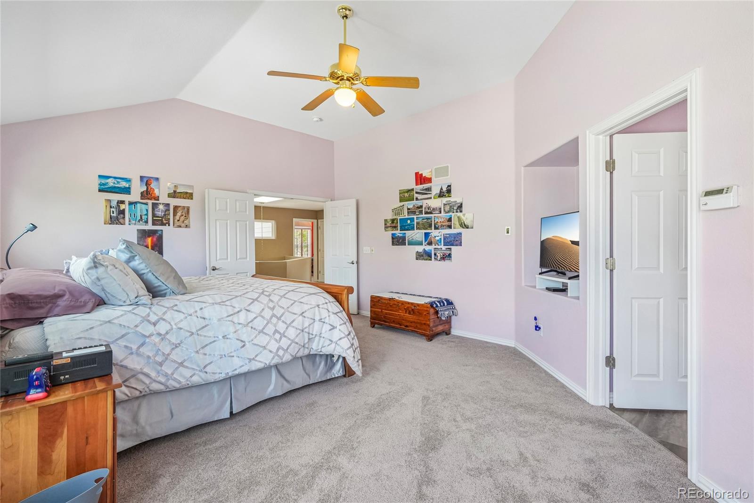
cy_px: 252
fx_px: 314
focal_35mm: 15
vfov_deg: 77.3
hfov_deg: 100.4
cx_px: 377
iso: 800
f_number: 8
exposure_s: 1/10
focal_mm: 10
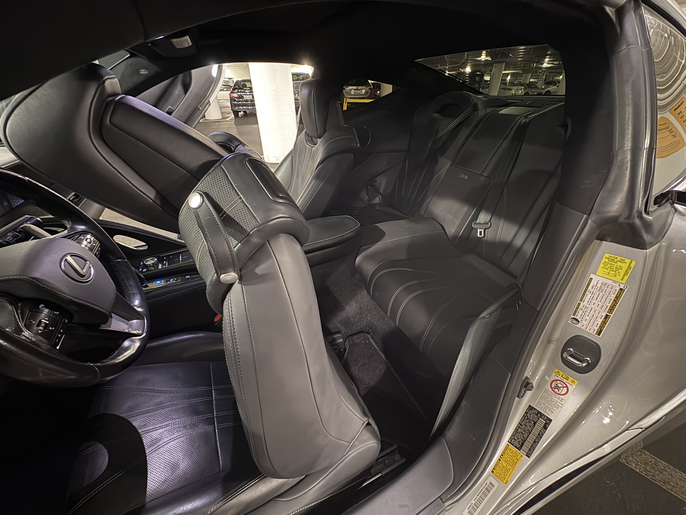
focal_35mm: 14
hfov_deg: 102.1
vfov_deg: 85.7
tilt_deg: -31.4
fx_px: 277
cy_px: 258
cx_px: 343
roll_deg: +1.3
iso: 500
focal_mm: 2.22
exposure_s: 1/8
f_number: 2.2
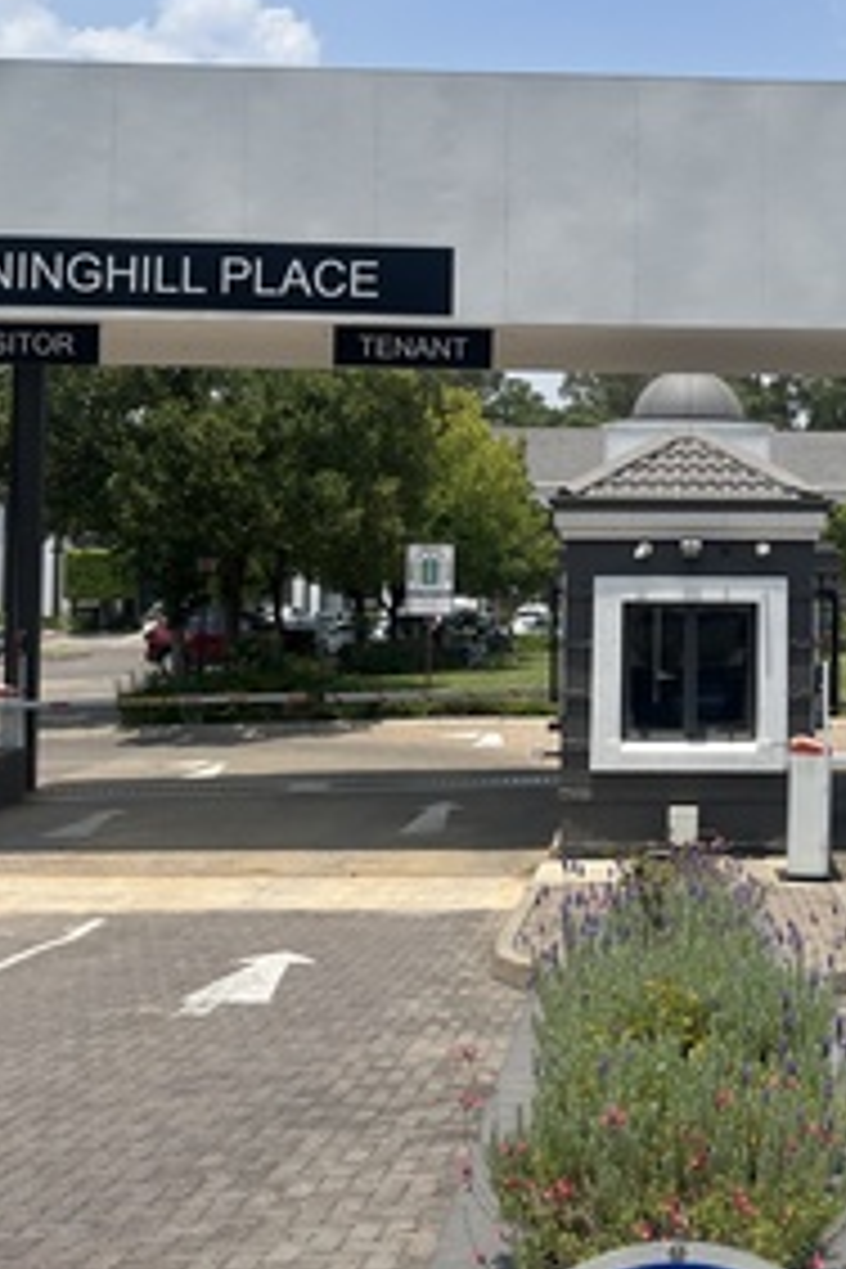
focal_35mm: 48
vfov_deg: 40.8
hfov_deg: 27.1
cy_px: 466
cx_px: 760
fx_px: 1692
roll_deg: -1.7
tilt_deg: +2.6
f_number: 1.6
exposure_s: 1/4310
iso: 50
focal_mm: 5.1
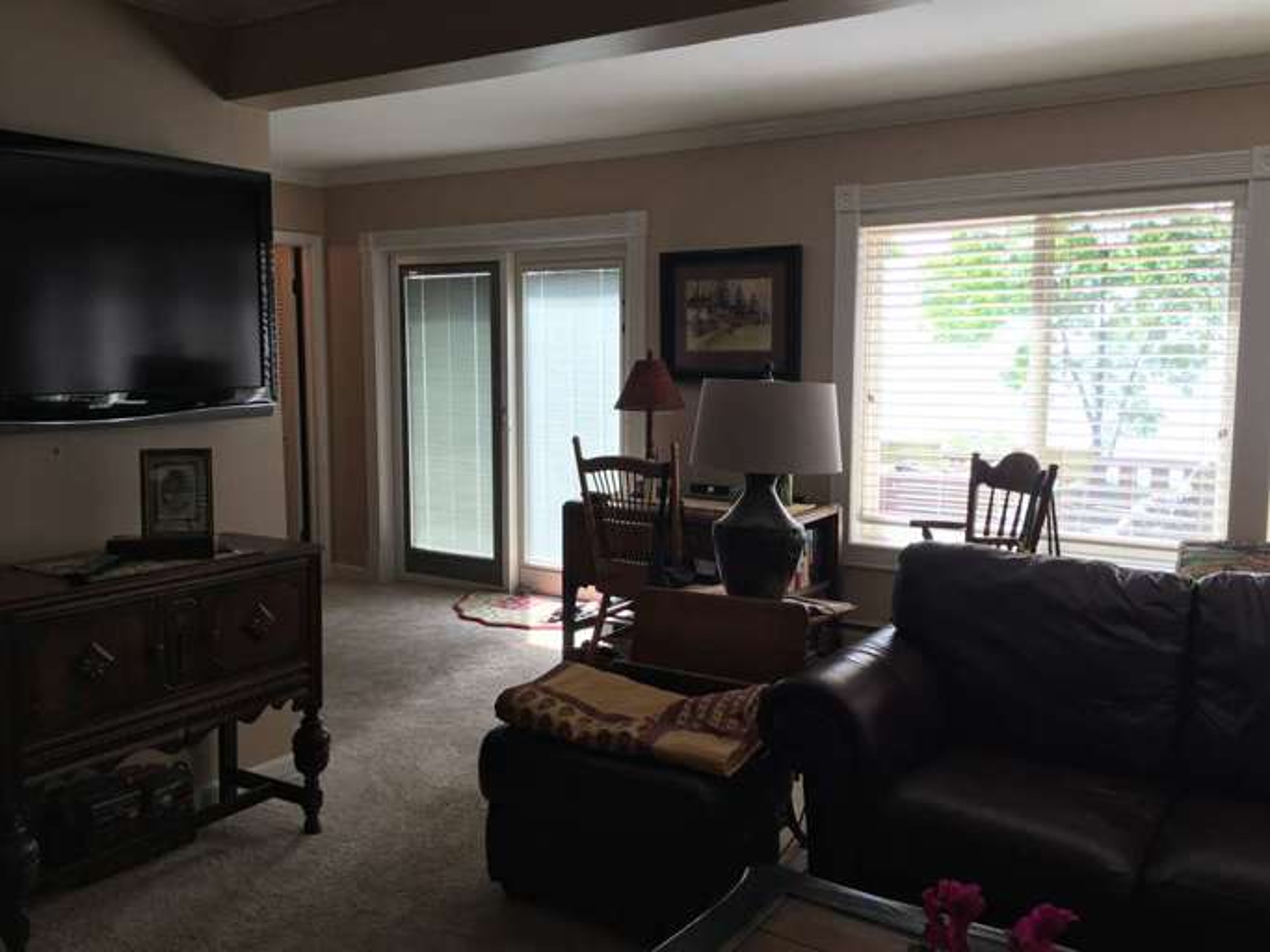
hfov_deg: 61.7
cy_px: 476
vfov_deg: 48.2
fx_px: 1064
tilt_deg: -4.9
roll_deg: +0.8
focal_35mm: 29
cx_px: 635
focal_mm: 4.15
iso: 32
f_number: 2.2
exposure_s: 1/60
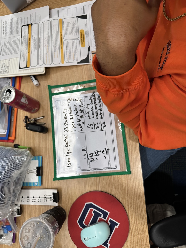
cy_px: 124
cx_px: 93
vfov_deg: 71.6
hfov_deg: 56.8
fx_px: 172
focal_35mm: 24
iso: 80
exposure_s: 1/115
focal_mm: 6.86
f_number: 1.78
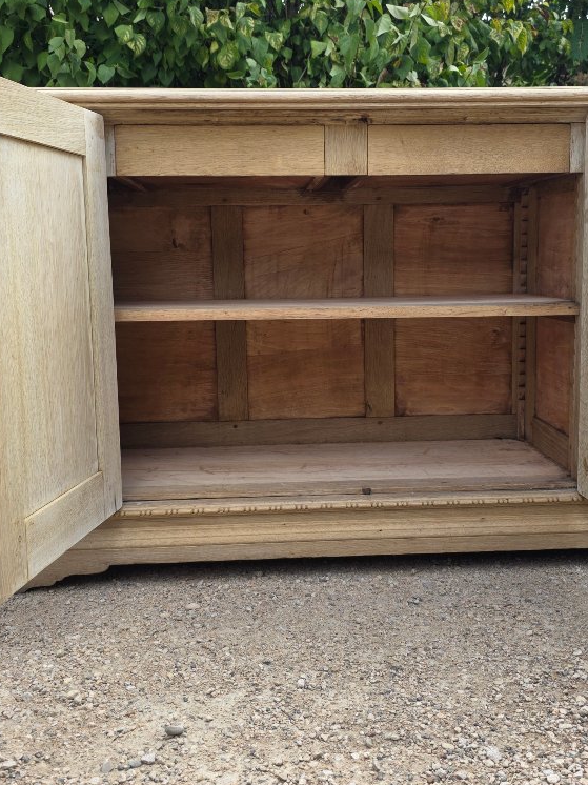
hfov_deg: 38.6
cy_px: 365
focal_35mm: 37
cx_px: 324
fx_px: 838
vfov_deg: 50.1
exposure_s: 1/359
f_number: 1.7
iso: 32
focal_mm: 6.3
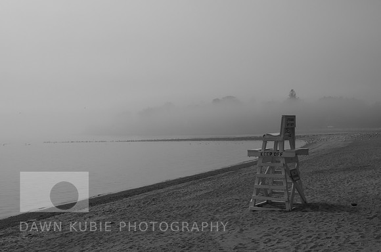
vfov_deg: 27.9
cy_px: 126
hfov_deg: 41.2
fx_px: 507
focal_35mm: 48
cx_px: 190
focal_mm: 32
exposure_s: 1/320
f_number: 9
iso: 100
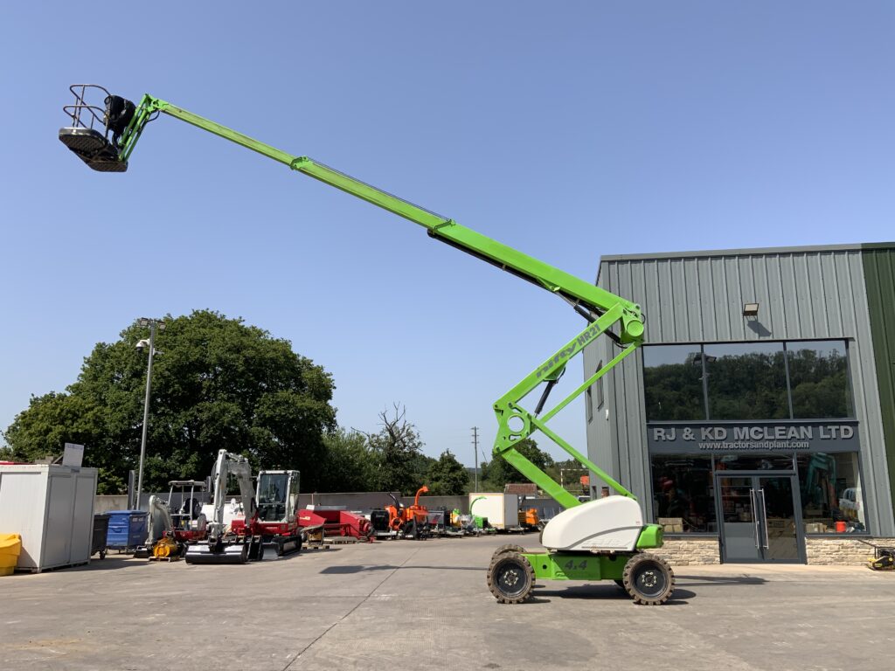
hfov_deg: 61.7
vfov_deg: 48.2
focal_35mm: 29
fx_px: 750
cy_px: 336
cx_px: 448
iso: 16
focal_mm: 3
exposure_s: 1/1675
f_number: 1.8
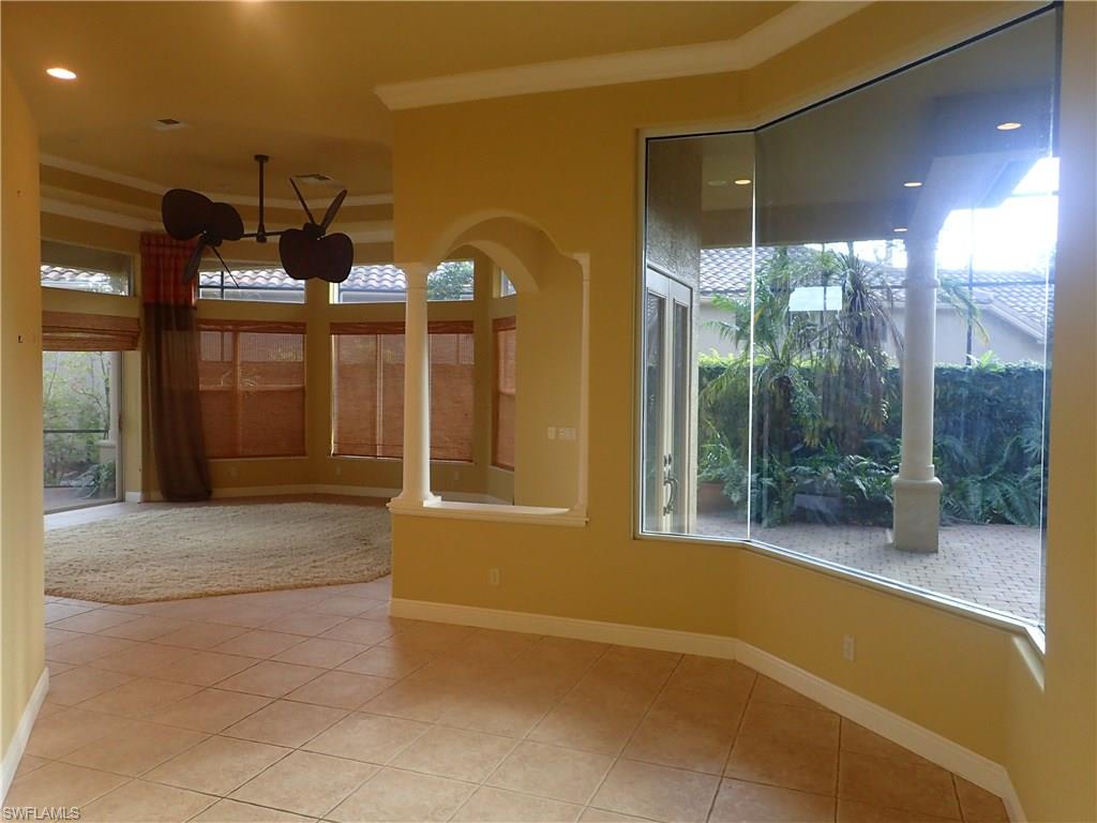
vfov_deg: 54.9
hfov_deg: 69.4
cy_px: 412
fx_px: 792
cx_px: 548
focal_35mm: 25
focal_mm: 4.5
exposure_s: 1/30
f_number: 2.8
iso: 250
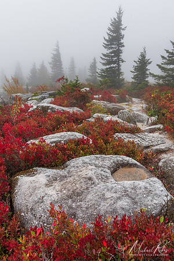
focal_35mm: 24
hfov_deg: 53.1
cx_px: 87
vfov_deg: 73.7
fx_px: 174
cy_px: 130
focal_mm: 24
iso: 100
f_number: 13
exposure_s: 1/80
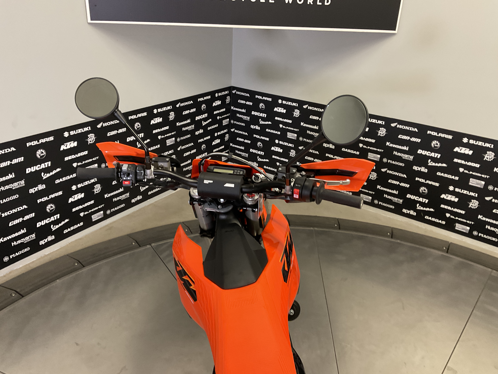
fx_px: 417
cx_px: 249
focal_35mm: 29
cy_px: 187
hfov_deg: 61.7
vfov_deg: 48.2
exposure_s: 1/40
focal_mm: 3
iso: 200
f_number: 1.8
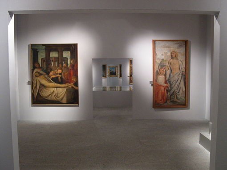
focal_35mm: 38
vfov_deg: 37.8
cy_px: 85
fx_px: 249
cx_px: 114
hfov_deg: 49.0
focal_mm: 8
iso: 400
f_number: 2.8
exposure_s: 1/36.1
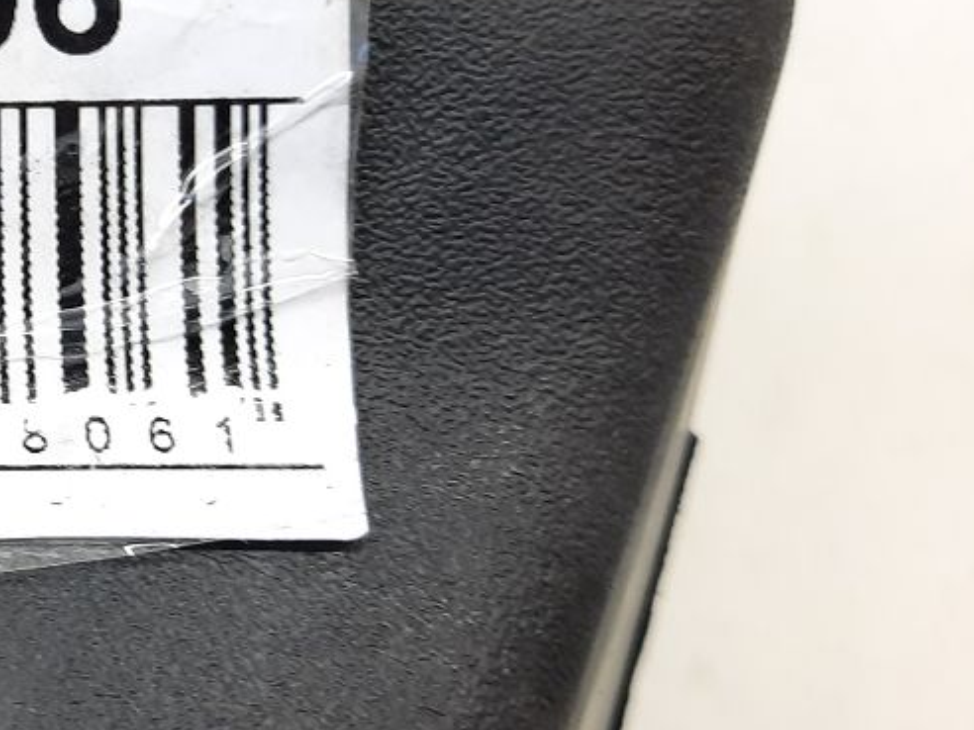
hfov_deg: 27.8
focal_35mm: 61
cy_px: 229
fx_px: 1716
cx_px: -196
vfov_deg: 23.9
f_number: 2
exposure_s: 1/50
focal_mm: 4.6
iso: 100
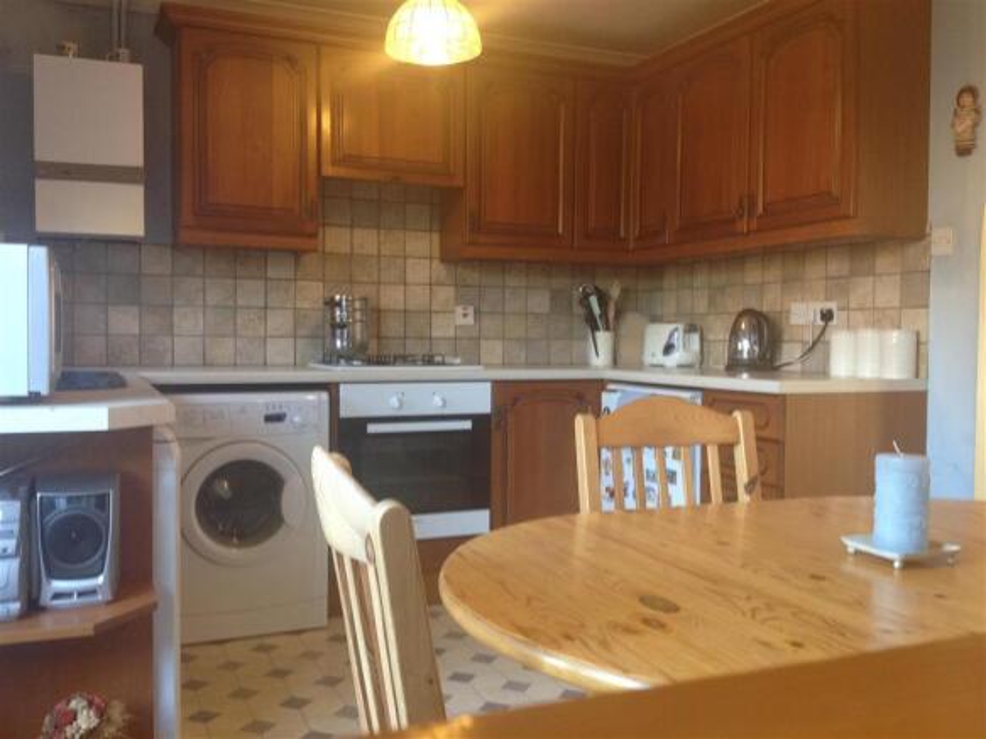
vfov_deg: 40.7
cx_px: 493
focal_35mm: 35
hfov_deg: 52.6
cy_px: 370
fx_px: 997
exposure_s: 1/20
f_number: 2.4
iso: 100
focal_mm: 4.28
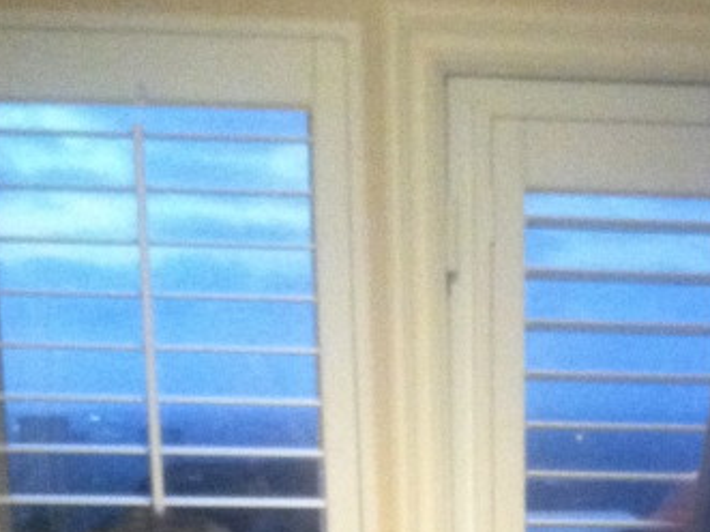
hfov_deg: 17.9
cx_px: 656
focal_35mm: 108
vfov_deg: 12.5
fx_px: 2214
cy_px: 957
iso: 640
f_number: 2.8
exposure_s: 1/15
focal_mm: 3.85
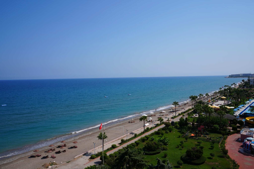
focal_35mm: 28
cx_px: 127
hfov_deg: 65.5
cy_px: 84
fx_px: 198
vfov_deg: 46.4
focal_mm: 28
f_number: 10
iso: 100
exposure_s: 1/250
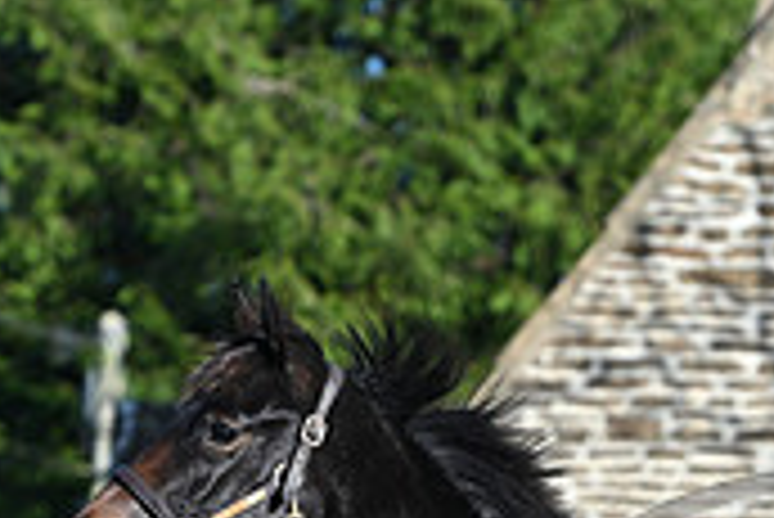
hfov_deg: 4.5
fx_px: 9769
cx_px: 801
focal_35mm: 454
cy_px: 867
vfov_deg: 3.0
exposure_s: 1/1250
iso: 280
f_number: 4.5
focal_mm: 135
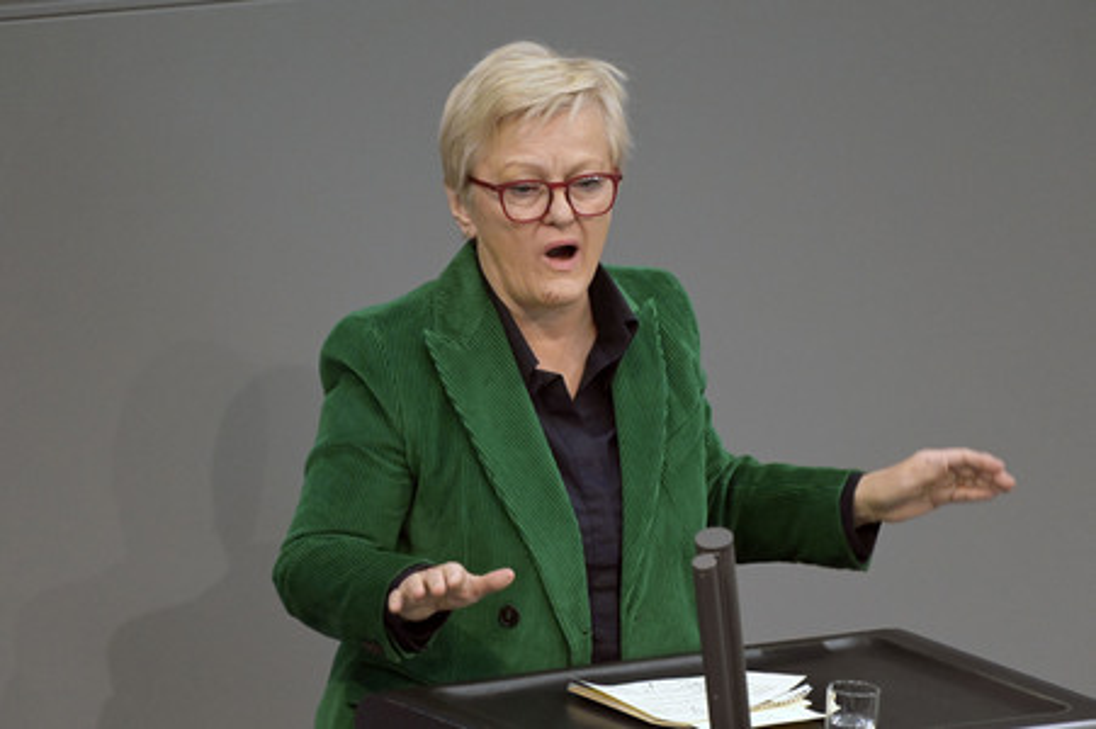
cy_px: 364
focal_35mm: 480
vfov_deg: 2.9
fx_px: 14602
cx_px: 548
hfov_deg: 4.3
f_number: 5.6
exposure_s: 1/400
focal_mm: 480
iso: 12800
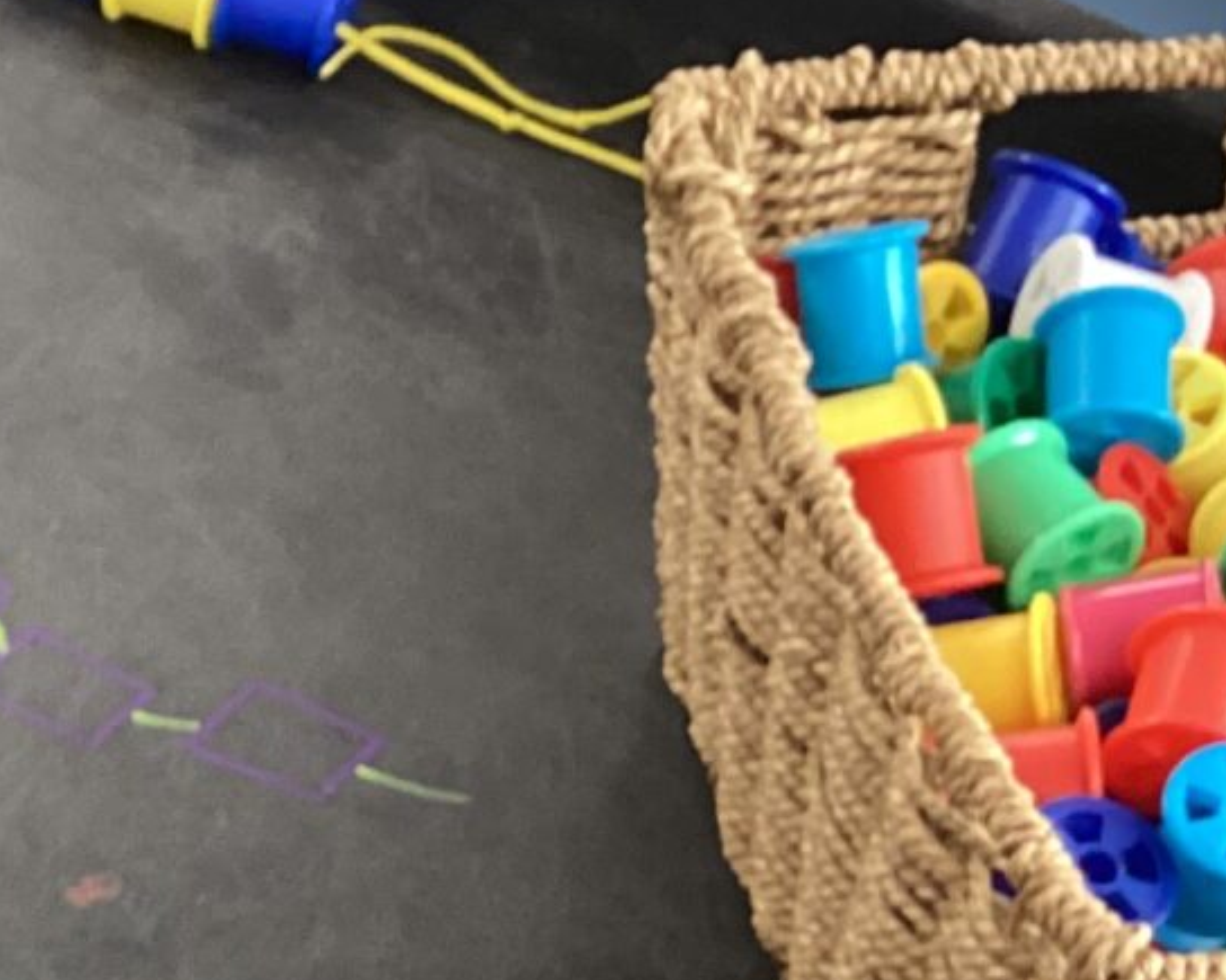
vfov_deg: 13.0
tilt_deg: -50.2
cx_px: -599
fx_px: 4136
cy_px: 1338
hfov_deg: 15.6
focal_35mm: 114
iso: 320
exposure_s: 1/50
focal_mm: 3.3
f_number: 2.4
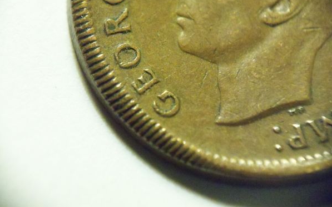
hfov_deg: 15.8
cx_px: 166
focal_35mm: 132
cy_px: 83
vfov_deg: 9.9
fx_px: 1194
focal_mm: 21.9
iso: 1600
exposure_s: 1/80
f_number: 4.2
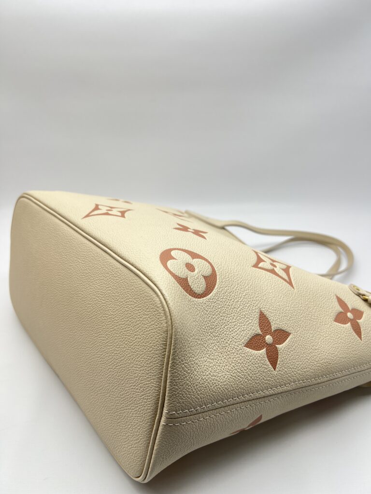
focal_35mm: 26
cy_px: 247
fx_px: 372
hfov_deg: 53.1
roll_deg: +0.0
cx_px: 186
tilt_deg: -27.3
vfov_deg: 67.3
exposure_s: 1/146
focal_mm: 5.7
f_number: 1.5
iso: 32
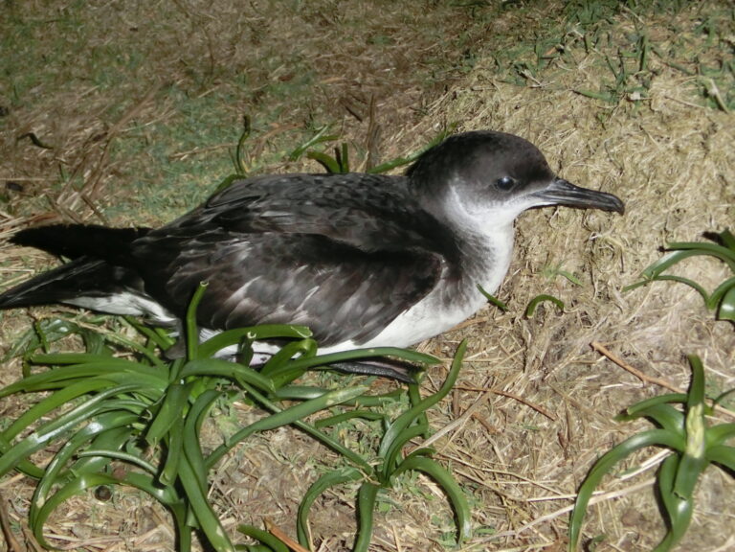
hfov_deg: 49.0
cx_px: 368
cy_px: 276
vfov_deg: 37.7
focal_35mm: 38
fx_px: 807
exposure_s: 1/15
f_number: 3.9
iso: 400
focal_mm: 6.67
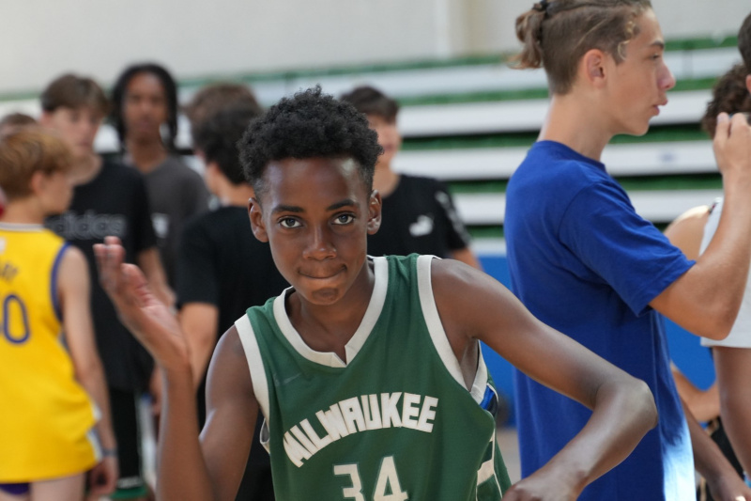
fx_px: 2346
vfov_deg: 12.2
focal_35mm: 112
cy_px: 250
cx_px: 376
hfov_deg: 18.2
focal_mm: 75
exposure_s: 1/400
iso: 2000
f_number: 2.8
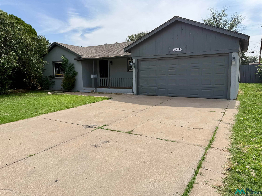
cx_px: 131
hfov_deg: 71.6
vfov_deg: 56.8
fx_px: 182
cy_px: 98
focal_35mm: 24
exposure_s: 1/5319
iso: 80
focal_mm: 6.76
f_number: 1.78
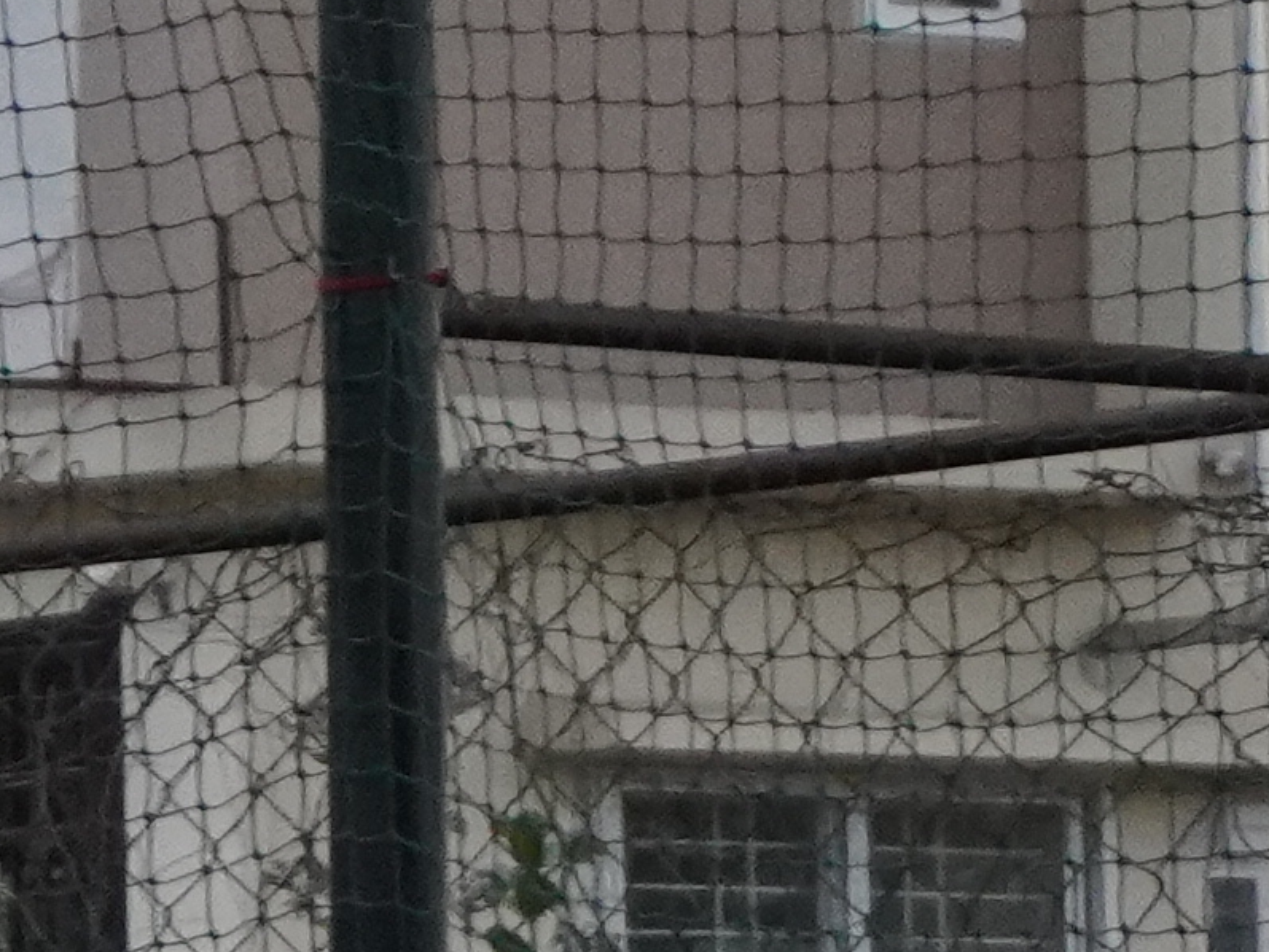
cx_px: -1458
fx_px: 19909
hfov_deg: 3.6
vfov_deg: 2.7
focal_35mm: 543
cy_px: 500
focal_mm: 50
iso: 2500
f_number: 5.6
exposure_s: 1/1000
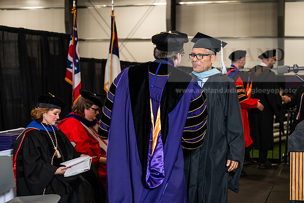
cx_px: 152
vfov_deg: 19.5
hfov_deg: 28.8
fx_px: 591
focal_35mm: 70
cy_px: 102
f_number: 4.5
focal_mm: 70
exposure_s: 1/200
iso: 1250
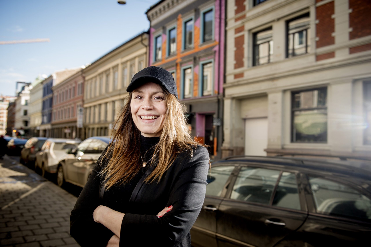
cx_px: 186
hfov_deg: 63.6
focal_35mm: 29
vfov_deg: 45.0
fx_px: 299
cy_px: 124
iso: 50
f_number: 3.2
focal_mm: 29
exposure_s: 1/250
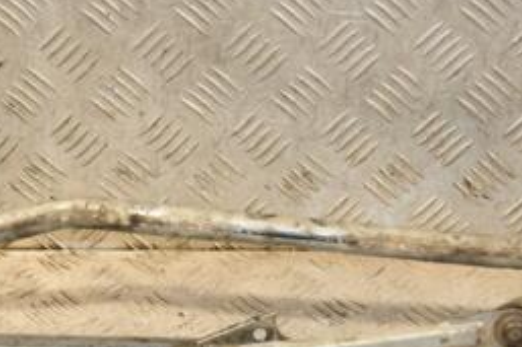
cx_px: 272
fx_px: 1724
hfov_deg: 17.2
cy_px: 231
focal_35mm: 119
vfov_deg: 11.5
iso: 800
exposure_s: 1/200
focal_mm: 34
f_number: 5
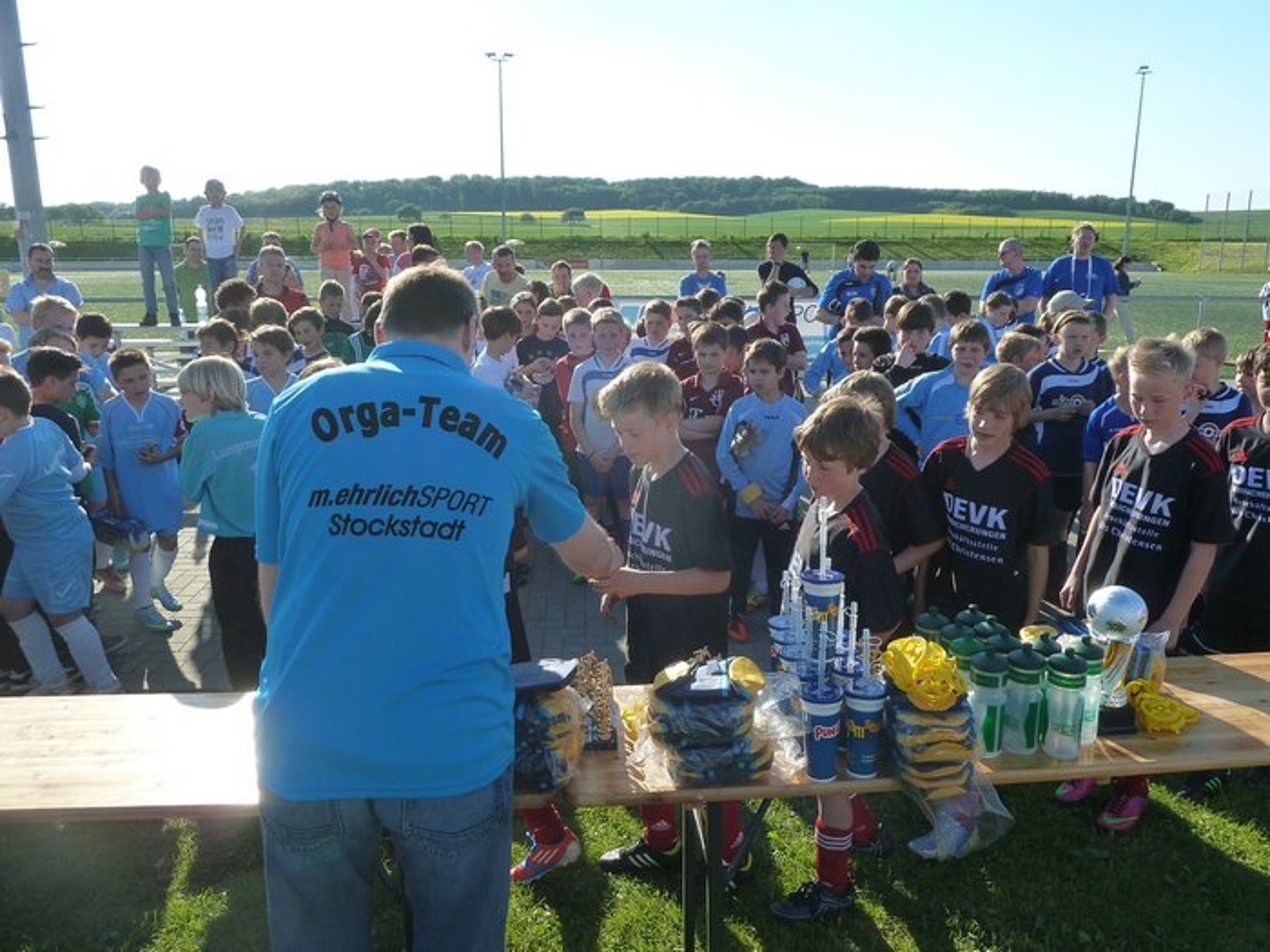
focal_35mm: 25
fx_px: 917
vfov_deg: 54.9
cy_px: 476
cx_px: 635
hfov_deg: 69.4
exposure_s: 1/400
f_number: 4
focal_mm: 4.1
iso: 125
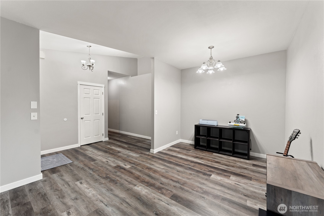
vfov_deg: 81.2
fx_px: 126
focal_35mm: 14
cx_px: 162
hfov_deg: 104.3
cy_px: 108
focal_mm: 14
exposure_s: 1/13
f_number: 5.6
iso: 800
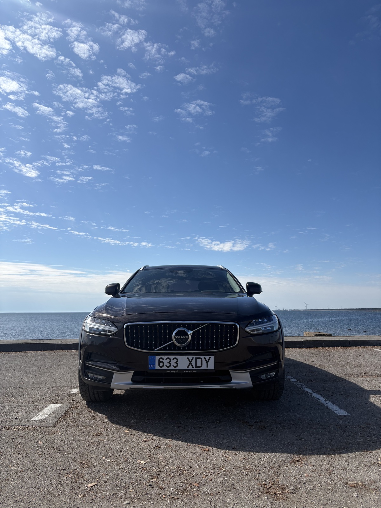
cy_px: 254
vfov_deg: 67.3
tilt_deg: +9.4
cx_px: 190
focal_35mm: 26
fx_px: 382
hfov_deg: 53.1
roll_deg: +1.4
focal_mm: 5.96
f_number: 1.6
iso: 50
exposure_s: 1/6329
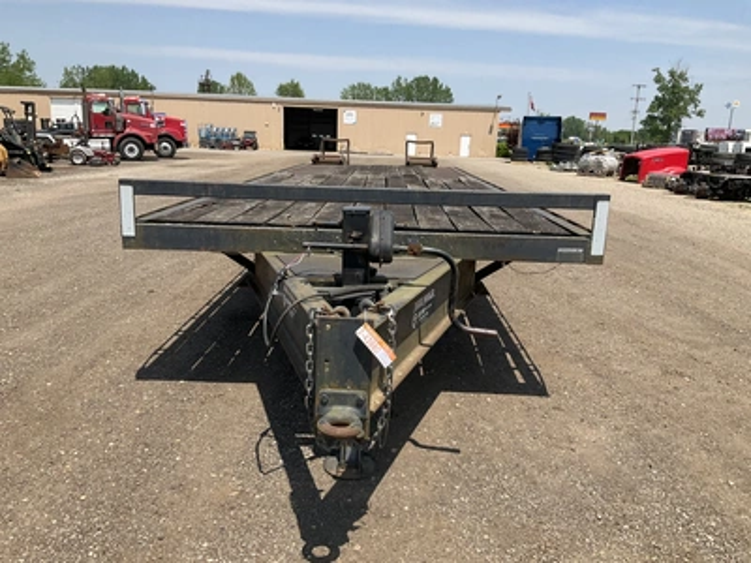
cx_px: 376
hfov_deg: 61.7
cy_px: 282
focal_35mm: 29
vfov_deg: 48.2
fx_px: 629
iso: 25
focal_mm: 3
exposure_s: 1/1912
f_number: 1.8
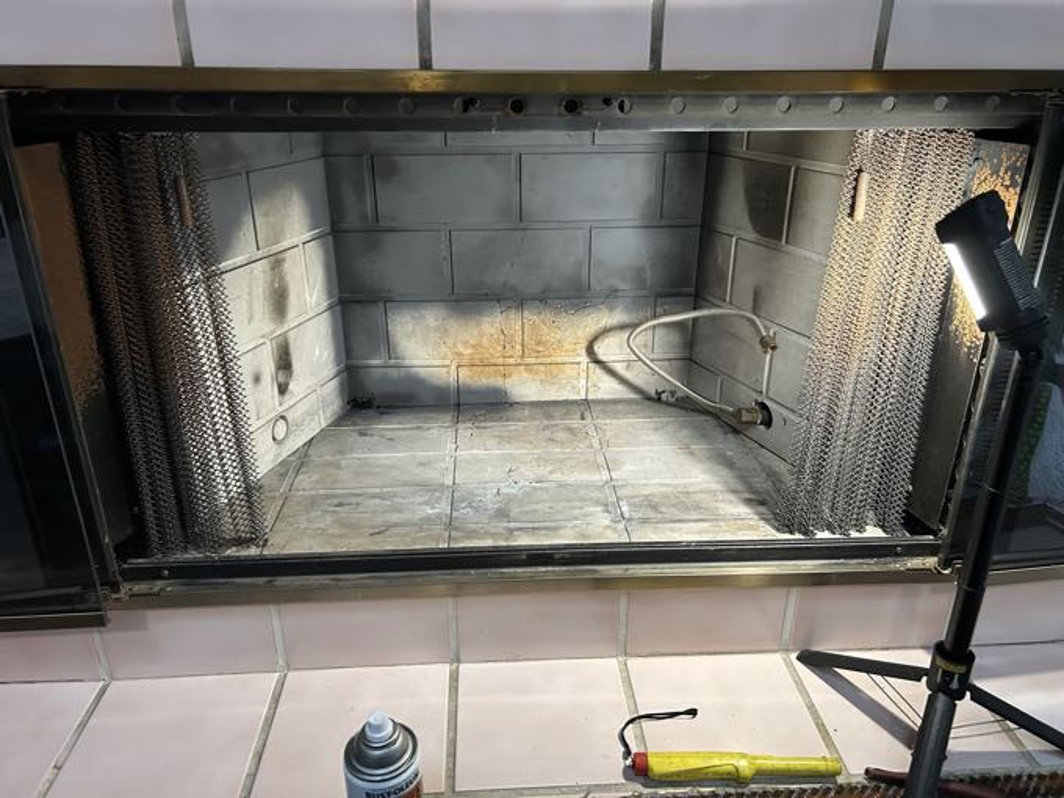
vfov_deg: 53.1
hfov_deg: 67.3
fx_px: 799
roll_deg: -0.2
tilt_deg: -24.0
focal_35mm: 26
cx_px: 532
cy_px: 399
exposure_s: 1/60
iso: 320
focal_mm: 5.7
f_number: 1.5
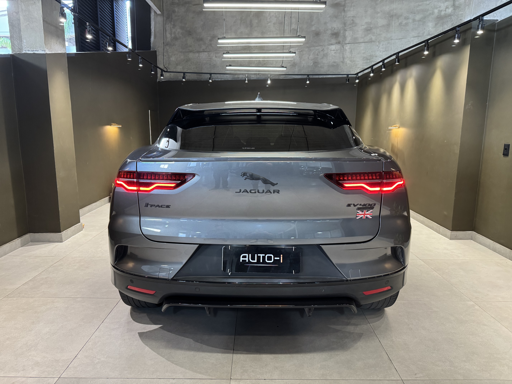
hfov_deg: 71.6
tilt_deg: -11.1
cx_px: 256
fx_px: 355
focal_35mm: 24
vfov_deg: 56.8
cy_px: 192
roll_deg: -0.5
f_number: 1.78
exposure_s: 1/60
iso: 400
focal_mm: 6.76
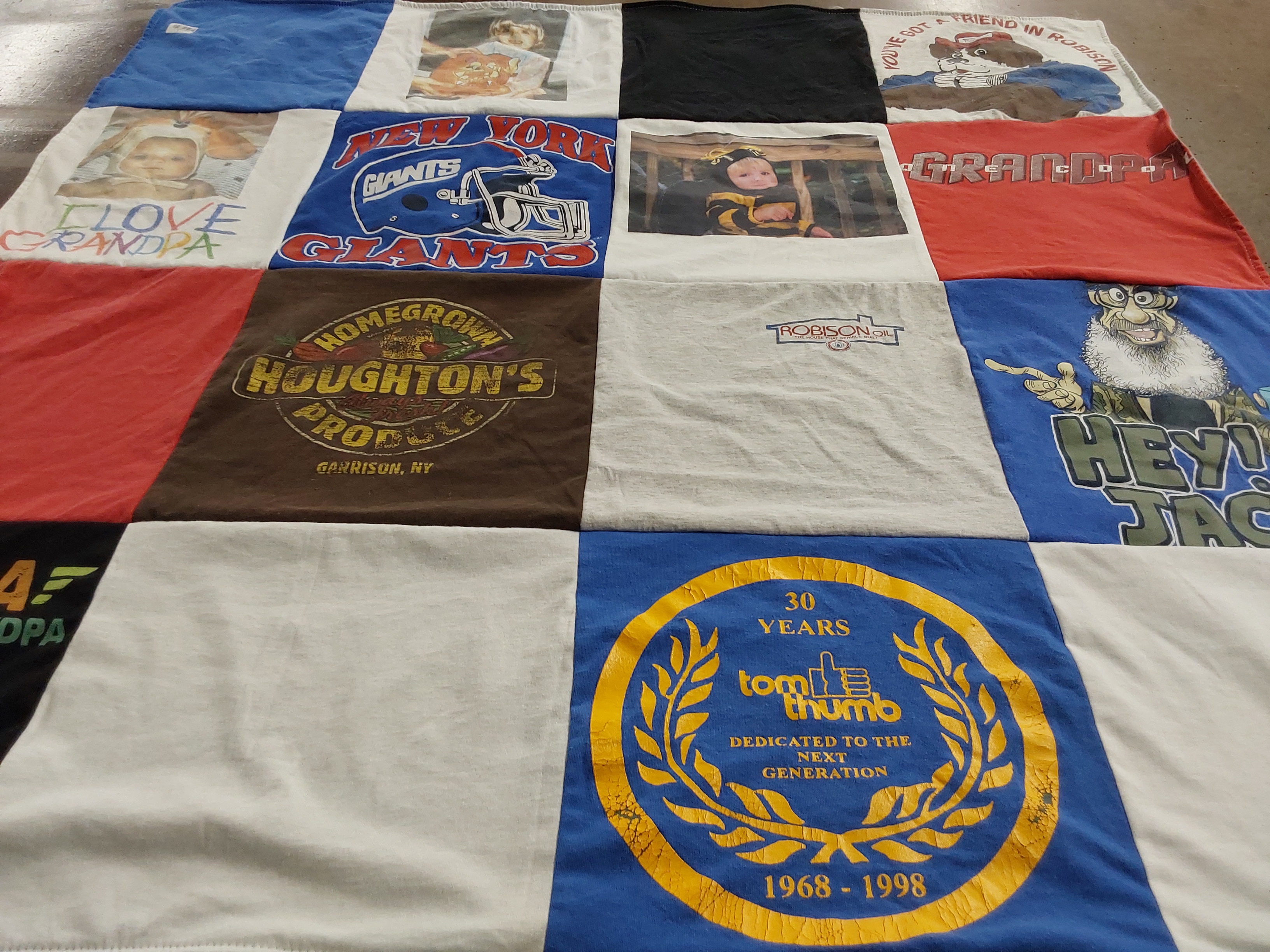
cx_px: 635
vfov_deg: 49.7
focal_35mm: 28
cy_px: 476
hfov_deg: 63.4
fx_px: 1027
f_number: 1.9
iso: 80
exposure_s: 1/60
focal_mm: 2.91
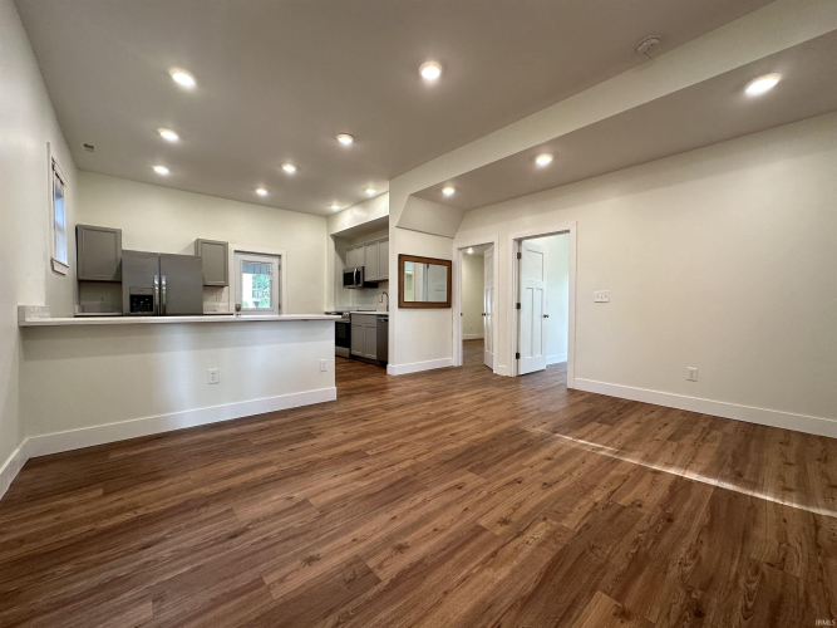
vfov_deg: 85.7
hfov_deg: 102.1
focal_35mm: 14
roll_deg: -0.6
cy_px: 314
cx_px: 418
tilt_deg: -1.4
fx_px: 338
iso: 160
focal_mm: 2.22
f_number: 2.2
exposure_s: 1/120
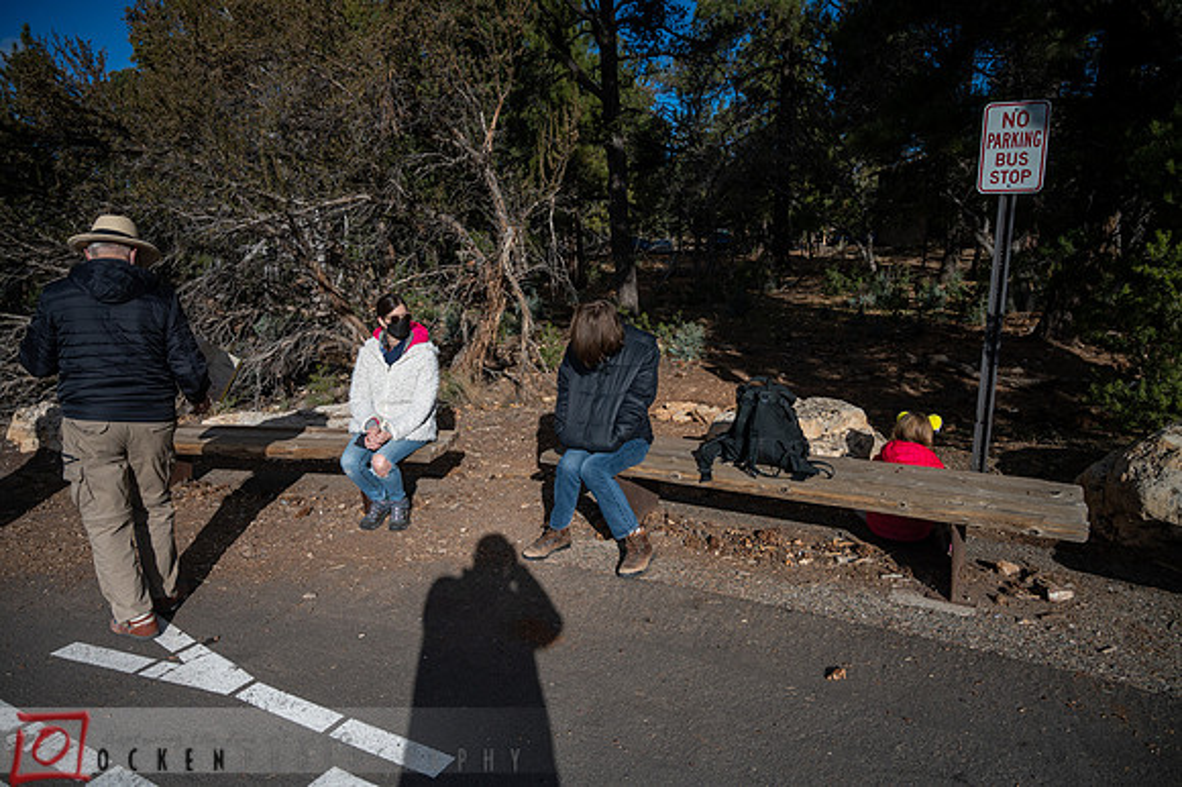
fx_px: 788
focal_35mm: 24
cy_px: 394
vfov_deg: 53.1
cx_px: 591
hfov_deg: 73.8
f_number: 4
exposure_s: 1/8000
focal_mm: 24
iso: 400
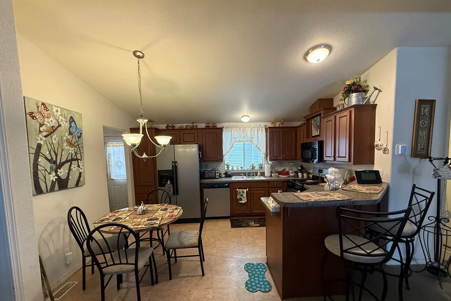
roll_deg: +1.2
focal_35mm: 15
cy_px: 167
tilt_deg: -3.3
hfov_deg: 100.4
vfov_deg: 77.1
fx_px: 188
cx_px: 229
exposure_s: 1/60
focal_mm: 2.22
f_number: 2.2
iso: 320
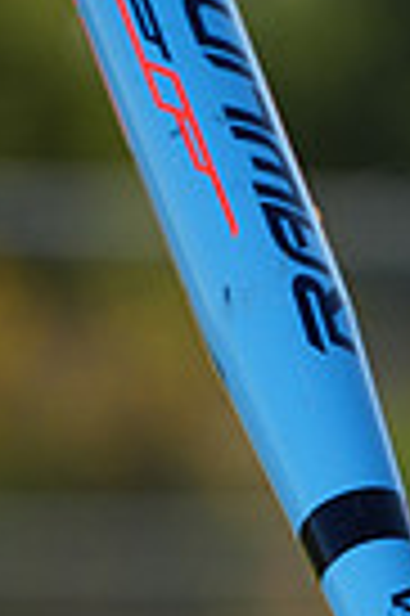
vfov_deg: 2.4
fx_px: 14522
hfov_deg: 1.6
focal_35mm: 848
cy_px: 1070
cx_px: 728
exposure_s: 1/250
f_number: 5
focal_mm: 200
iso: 50
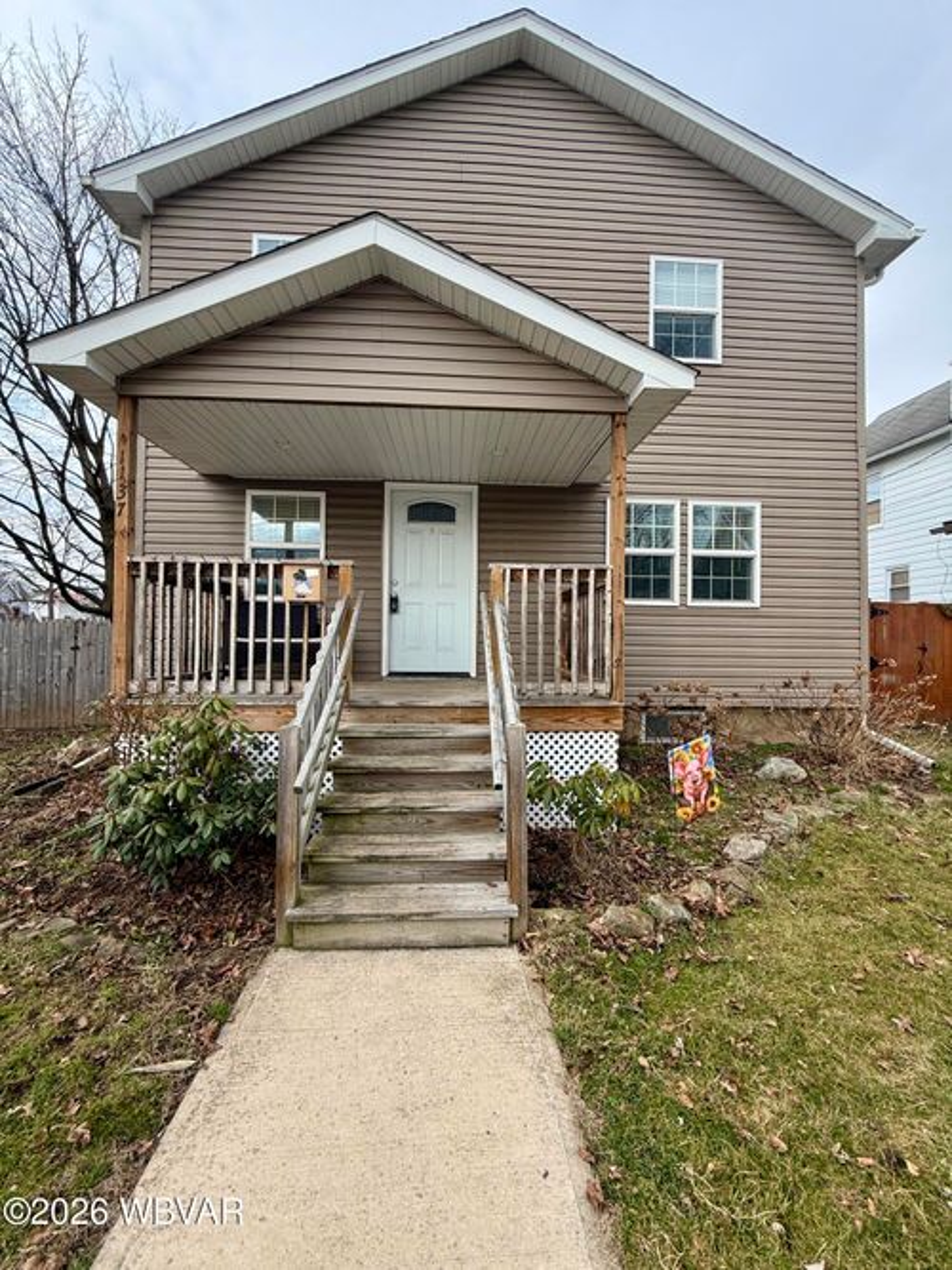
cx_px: 476
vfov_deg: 102.1
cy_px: 635
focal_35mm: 14
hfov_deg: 85.7
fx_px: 514
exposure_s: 1/290
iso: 50
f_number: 2.2
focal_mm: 2.22
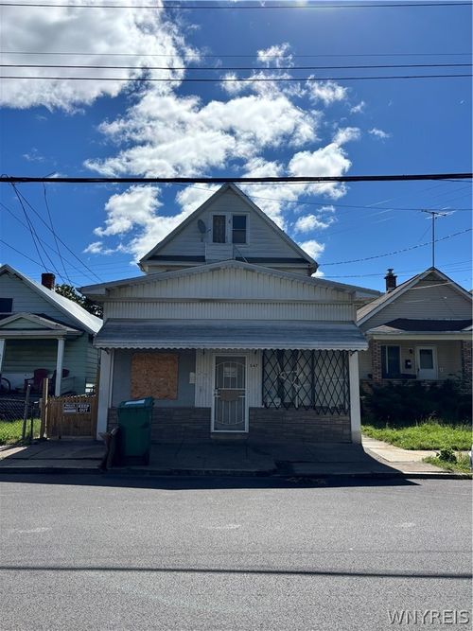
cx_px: 236
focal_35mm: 26
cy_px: 316
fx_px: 474
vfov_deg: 67.3
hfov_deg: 53.0
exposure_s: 1/6711
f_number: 1.6
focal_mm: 5.96
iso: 50
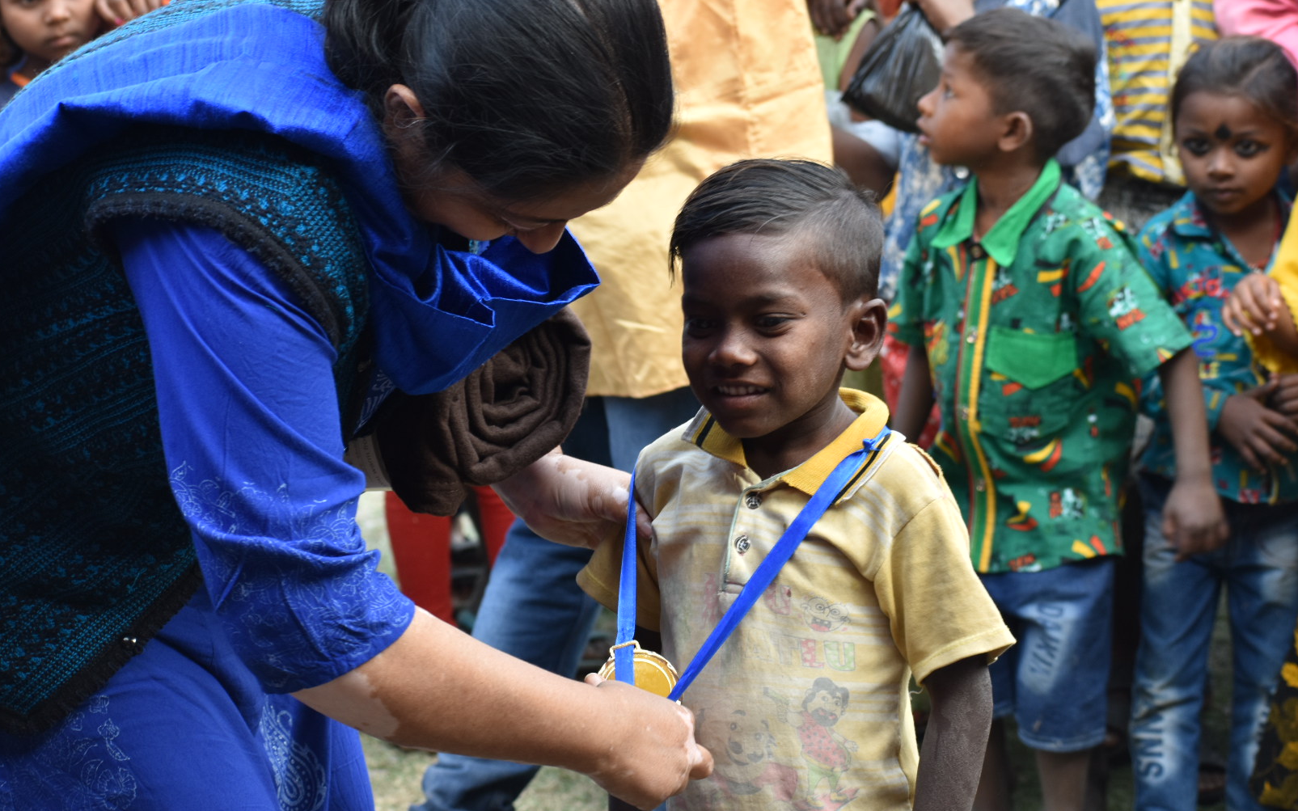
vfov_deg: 12.1
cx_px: 648
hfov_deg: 19.3
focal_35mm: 108
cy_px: 403
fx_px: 3820
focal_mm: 70
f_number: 6.3
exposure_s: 1/80
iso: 220
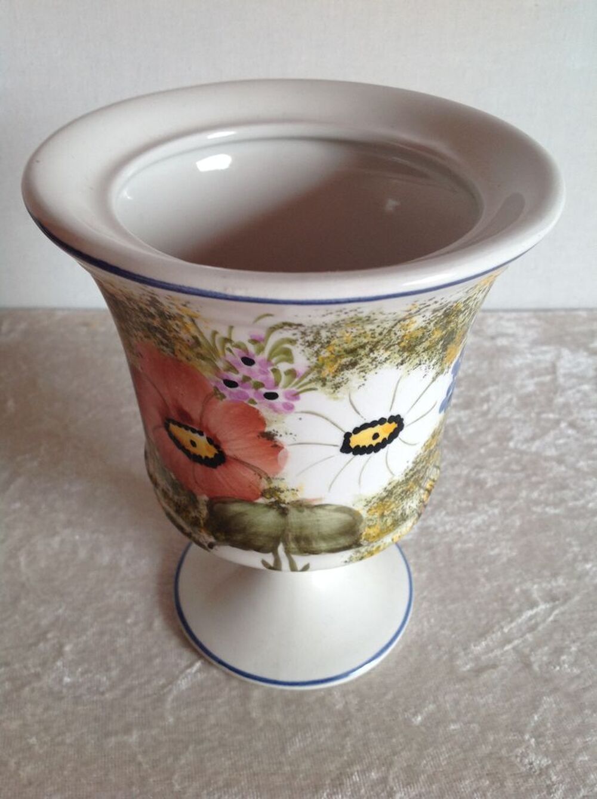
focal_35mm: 35
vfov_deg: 52.7
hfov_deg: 40.6
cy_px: 400
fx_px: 807
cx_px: 298
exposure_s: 1/40
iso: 50
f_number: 2.4
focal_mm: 4.28
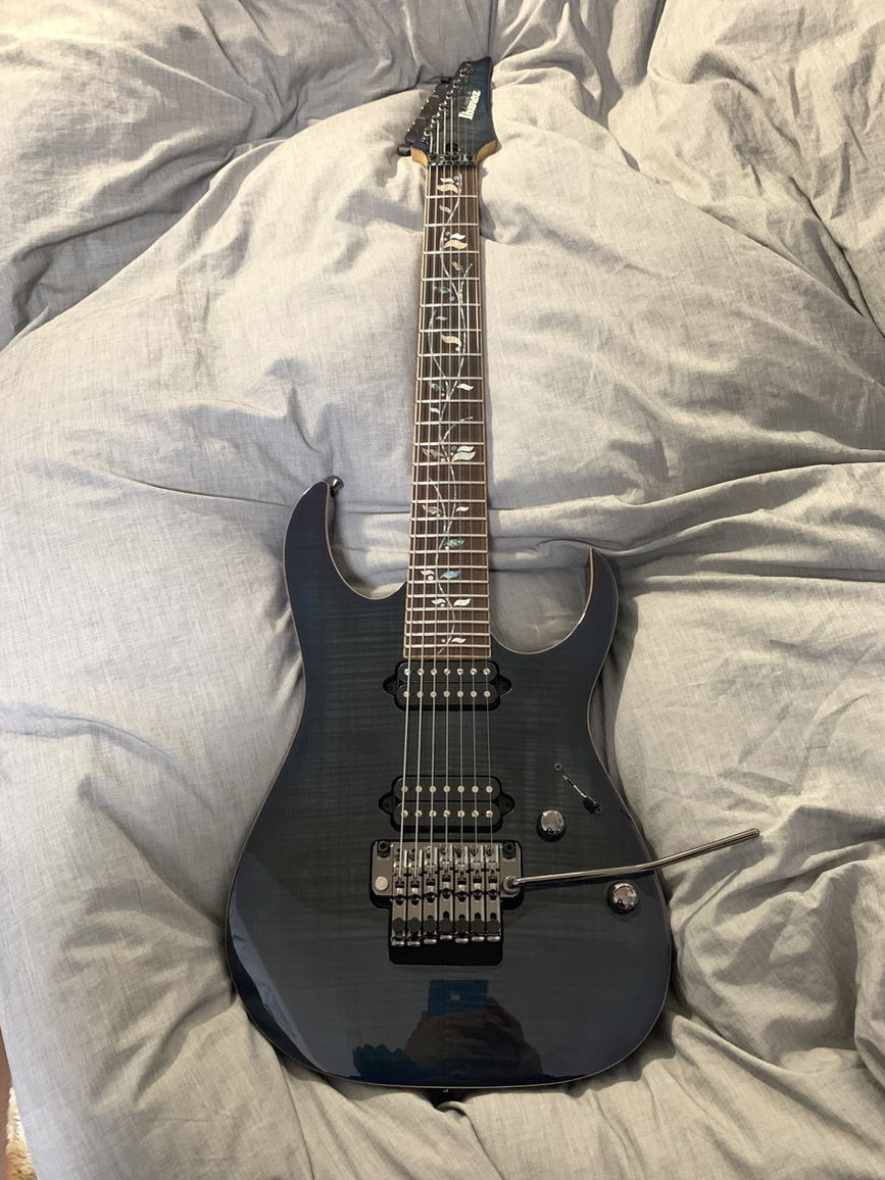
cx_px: 442
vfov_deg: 65.3
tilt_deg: -67.9
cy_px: 596
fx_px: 920
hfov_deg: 51.4
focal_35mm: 27
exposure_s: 1/20
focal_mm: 4.25
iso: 800
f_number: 1.8
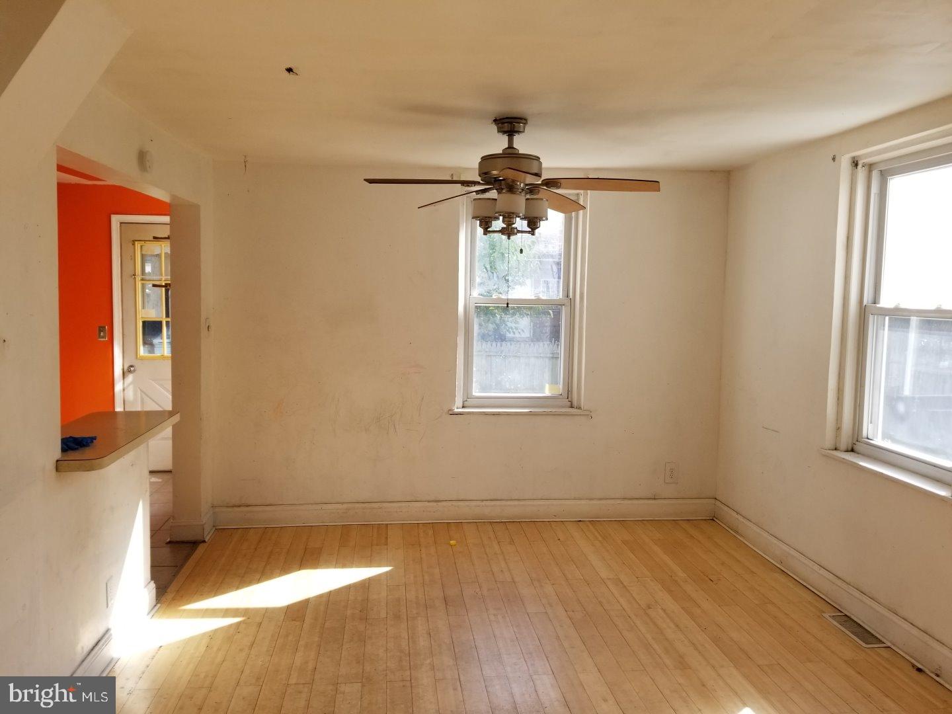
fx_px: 715
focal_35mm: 26
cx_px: 476
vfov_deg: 53.1
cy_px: 357
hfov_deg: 67.3
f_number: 1.7
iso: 50
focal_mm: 4.25
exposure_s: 1/279
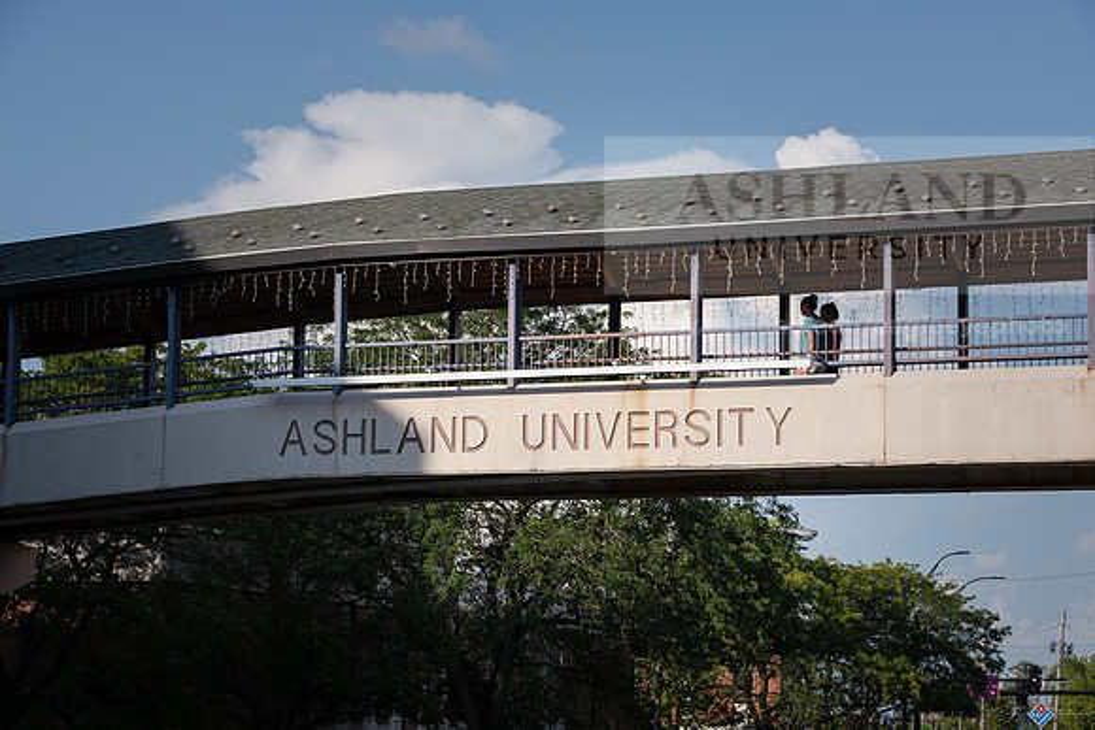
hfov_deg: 20.8
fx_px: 2981
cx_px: 548
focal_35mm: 98
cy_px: 365
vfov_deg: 14.0
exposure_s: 1/500
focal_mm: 98
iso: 200
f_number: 7.1
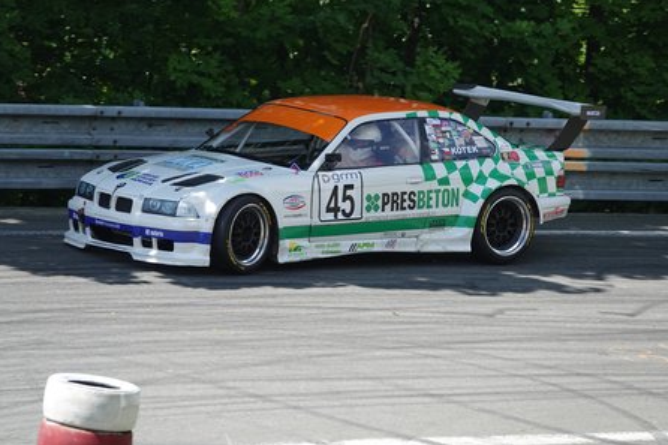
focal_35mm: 323
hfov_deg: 6.4
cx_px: 335
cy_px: 223
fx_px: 5991
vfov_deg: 4.3
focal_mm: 117.29
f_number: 4
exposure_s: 1/800
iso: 200
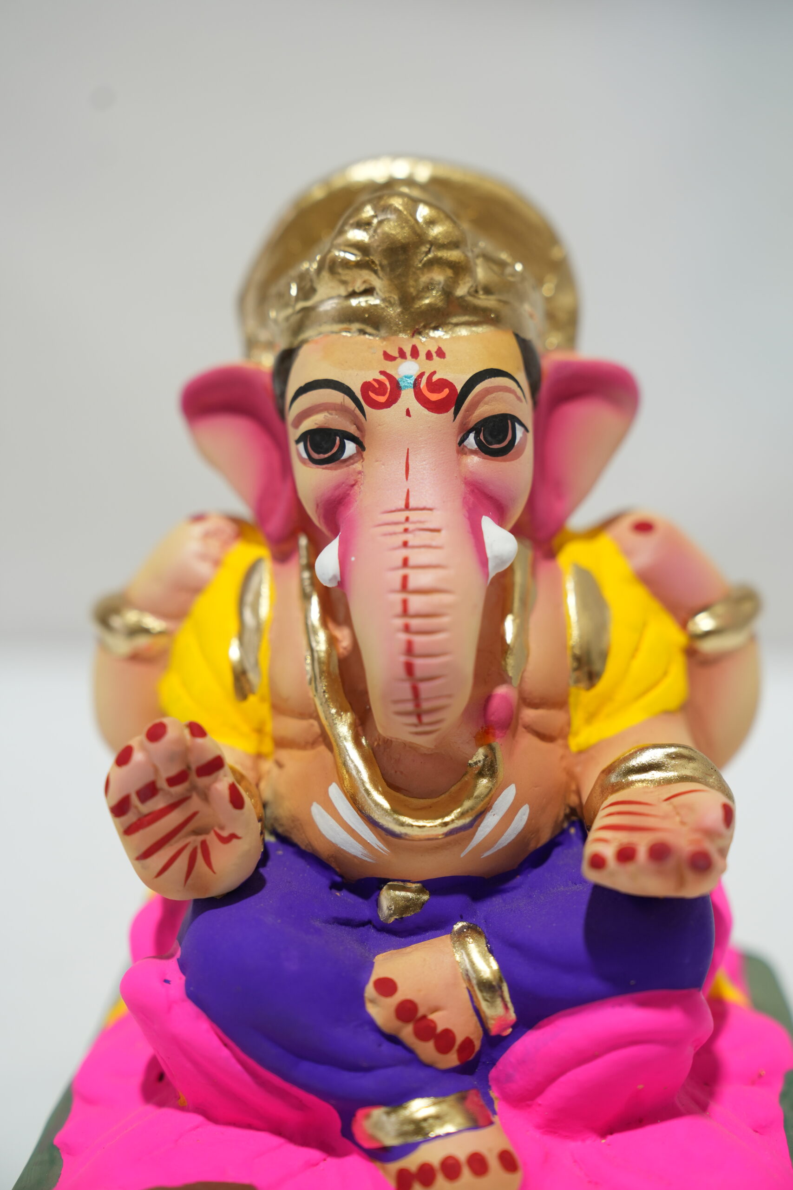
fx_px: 1817
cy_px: 595
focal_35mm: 55
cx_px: 396
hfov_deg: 24.6
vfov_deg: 36.2
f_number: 3.5
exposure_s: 1/200
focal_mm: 55
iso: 640
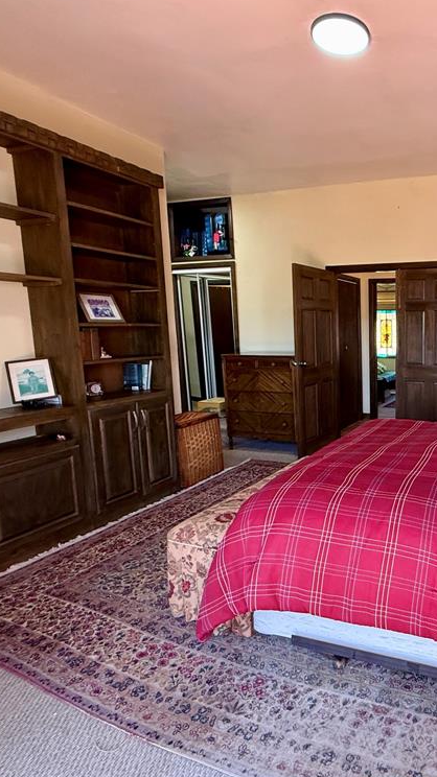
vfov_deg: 83.9
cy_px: 385
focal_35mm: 21
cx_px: 408
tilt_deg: -8.4
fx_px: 433
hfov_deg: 47.1
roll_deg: -0.2
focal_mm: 2.22
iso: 320
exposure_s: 1/99
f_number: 2.2
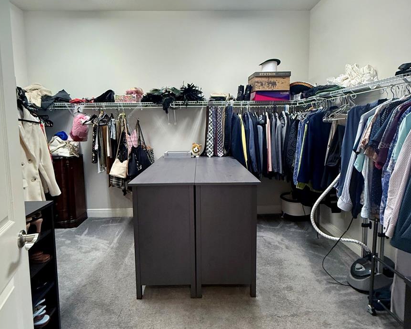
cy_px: 145
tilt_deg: -2.6
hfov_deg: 83.3
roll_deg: -0.2
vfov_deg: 70.6
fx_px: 231
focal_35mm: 19
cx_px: 200
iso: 320
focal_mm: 2.22
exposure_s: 1/60
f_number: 2.2
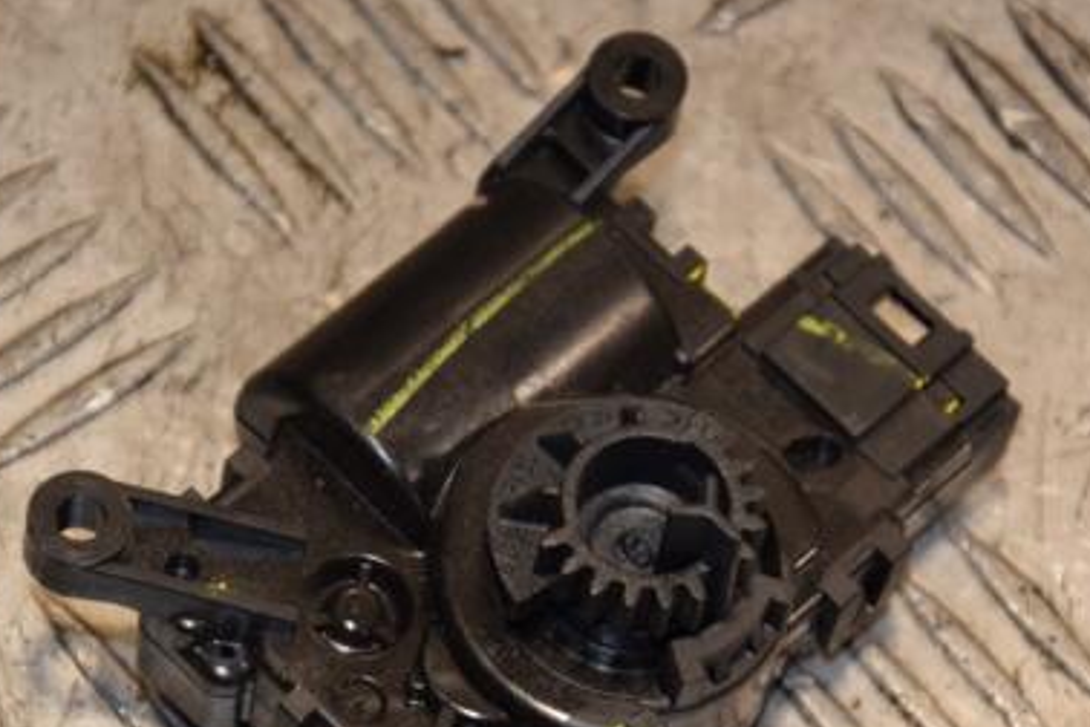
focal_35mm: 250
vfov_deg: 5.5
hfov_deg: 8.2
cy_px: 551
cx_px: 499
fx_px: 7563
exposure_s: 1/200
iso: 800
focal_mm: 105
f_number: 5.6
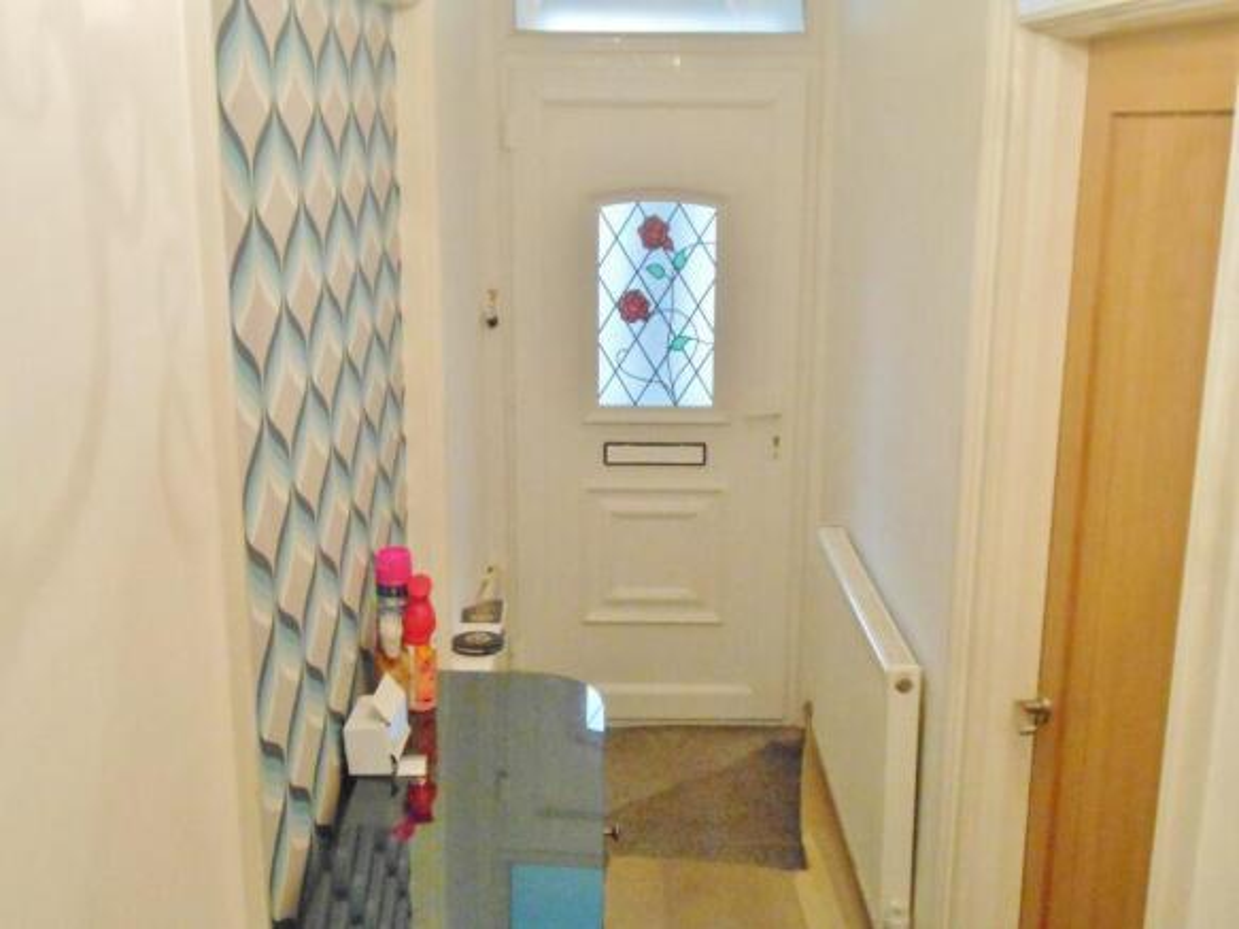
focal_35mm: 38
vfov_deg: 37.7
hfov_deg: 49.0
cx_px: 620
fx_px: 1360
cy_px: 464
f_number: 4.2
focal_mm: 6.8
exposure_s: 1/80
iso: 800
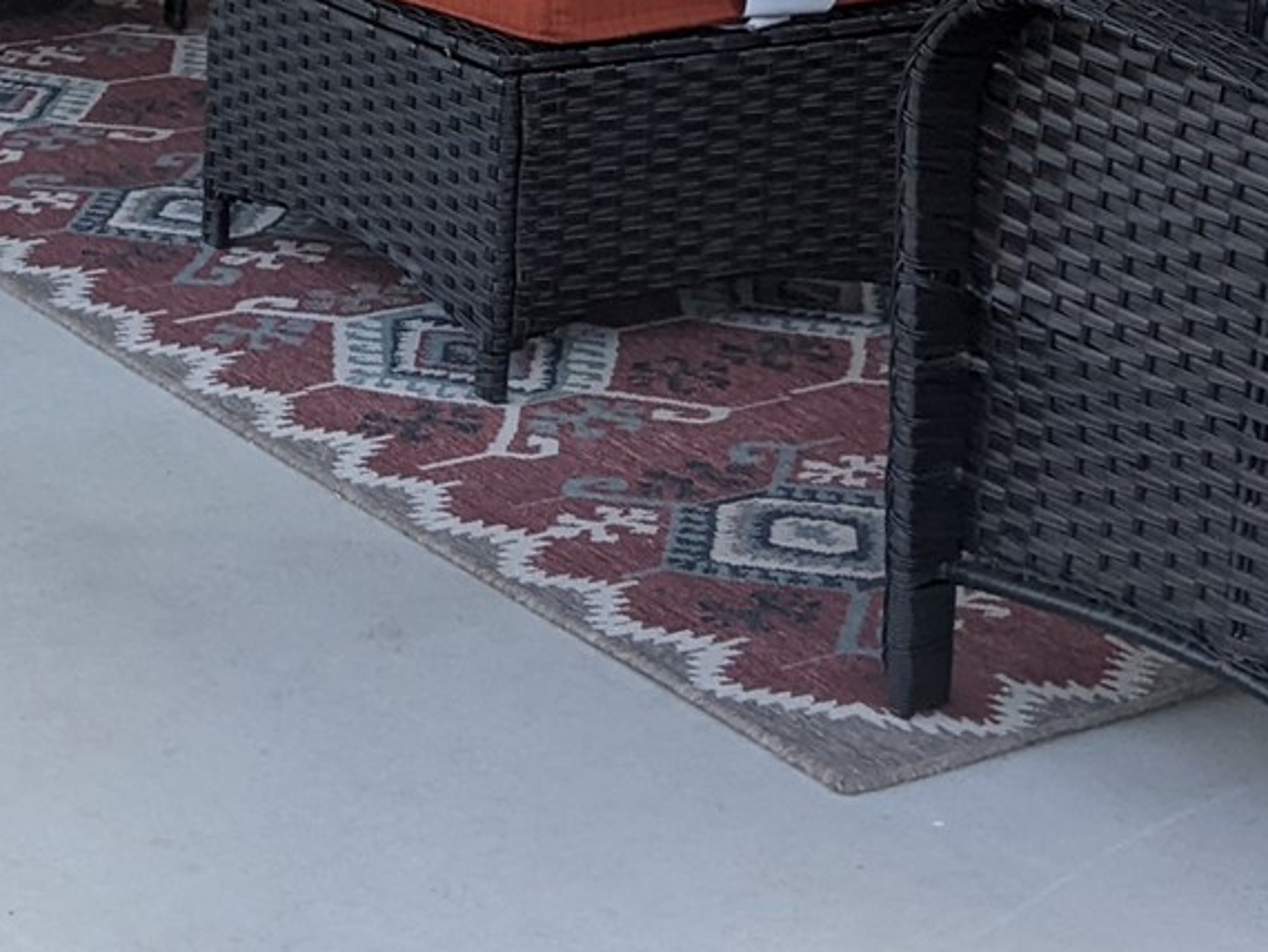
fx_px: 3555
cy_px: -710
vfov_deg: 13.8
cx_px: 309
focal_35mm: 97
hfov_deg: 20.1
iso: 40
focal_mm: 4.44
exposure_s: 1/489
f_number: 1.8
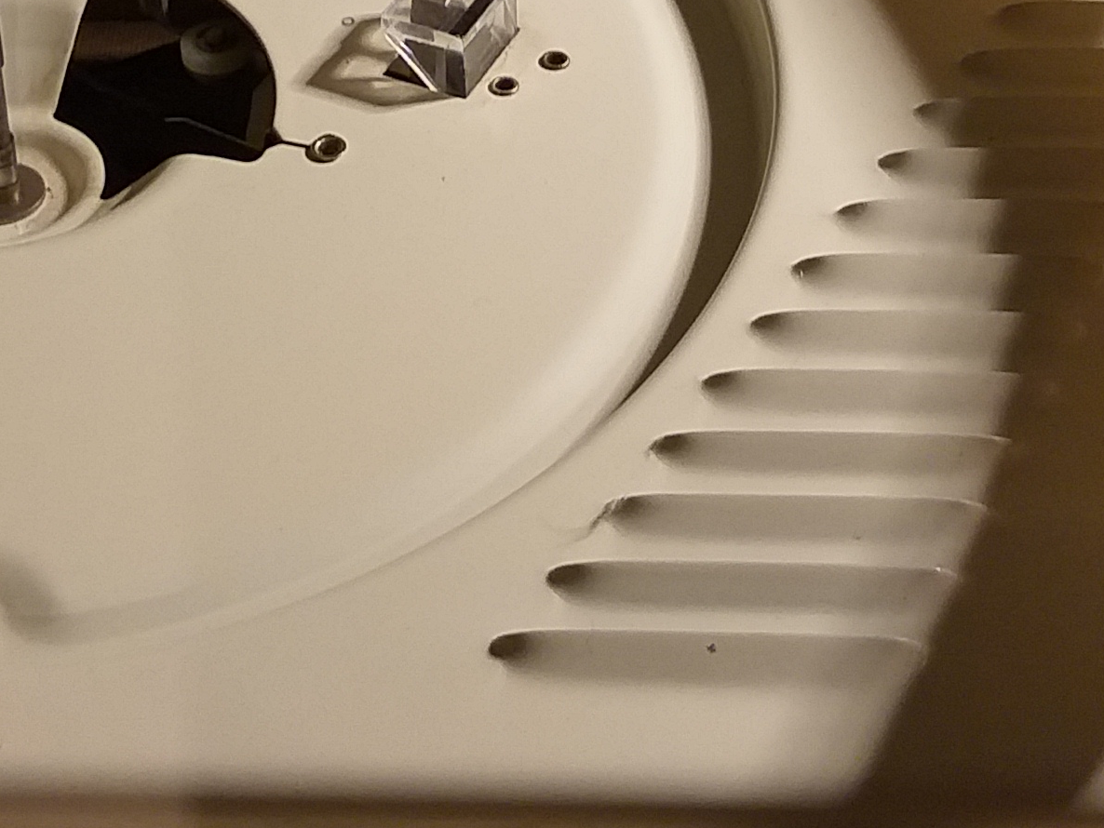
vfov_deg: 14.3
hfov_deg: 19.4
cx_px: 461
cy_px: -92
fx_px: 3222
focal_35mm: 101
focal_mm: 3.93
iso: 64
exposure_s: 1/25
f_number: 1.7
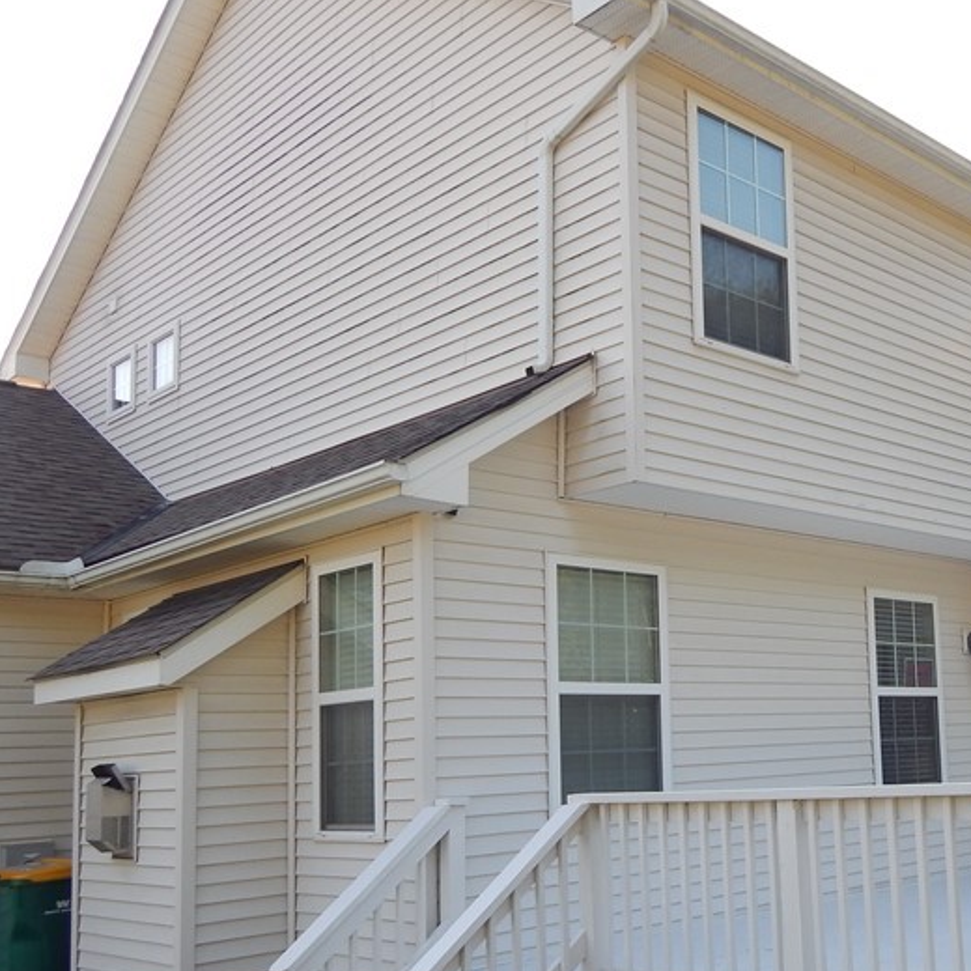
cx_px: 788
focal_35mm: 40
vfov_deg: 41.6
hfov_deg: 40.0
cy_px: 605
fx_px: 1269
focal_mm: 4
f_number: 3
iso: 125
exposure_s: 1/400
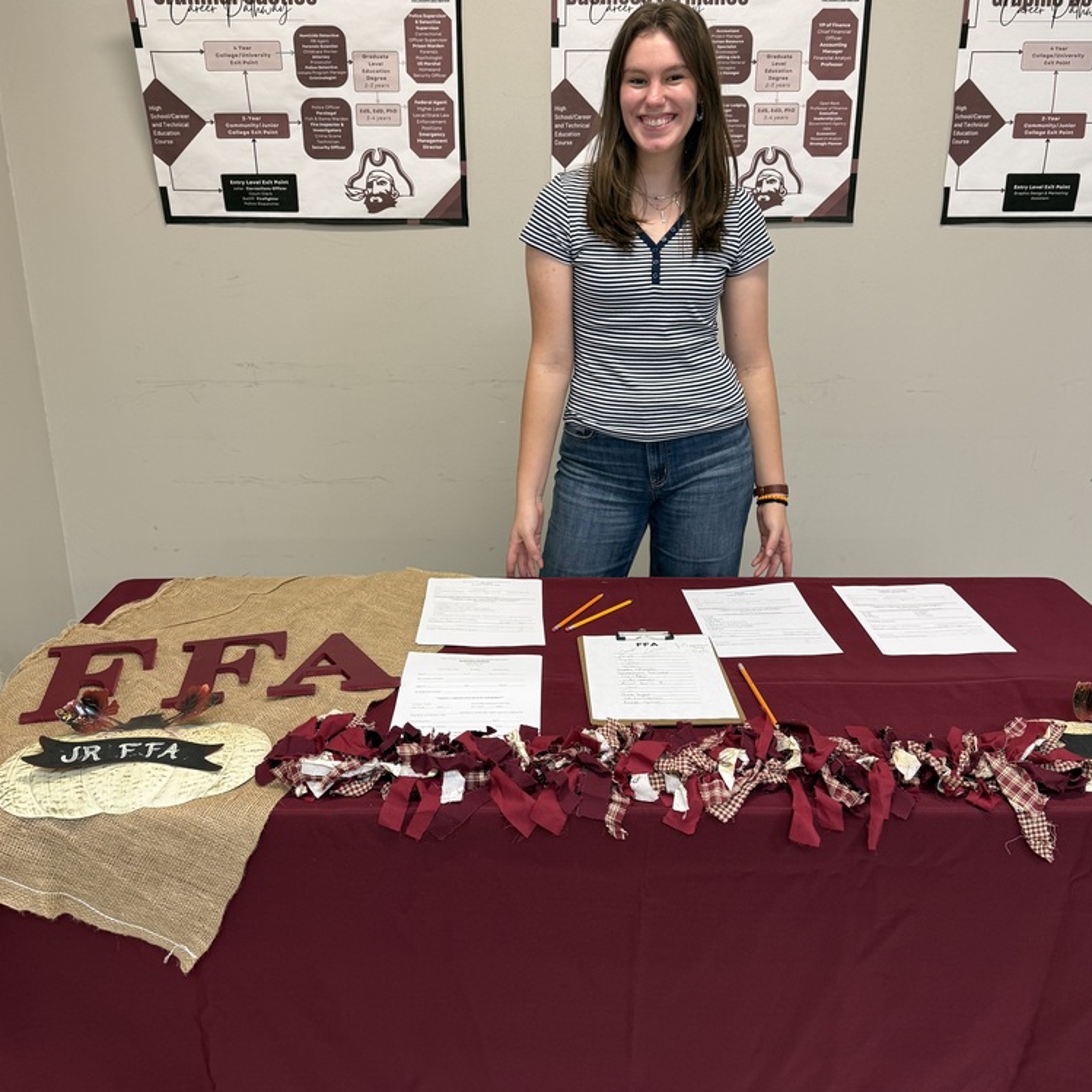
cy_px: 493
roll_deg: -0.2
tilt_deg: -16.5
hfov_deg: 55.6
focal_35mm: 29
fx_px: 1035
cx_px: 544
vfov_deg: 55.5
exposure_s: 1/60
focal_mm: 6.76
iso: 125
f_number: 1.78
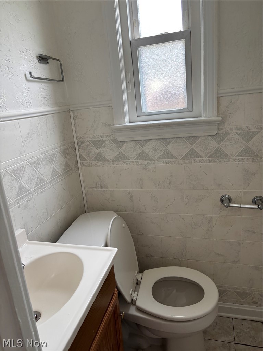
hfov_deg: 53.1
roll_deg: +4.7
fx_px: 263
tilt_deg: -16.6
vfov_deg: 67.3
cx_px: 132
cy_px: 176
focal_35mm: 26
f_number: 1.6
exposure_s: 1/121
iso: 125
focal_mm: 5.96
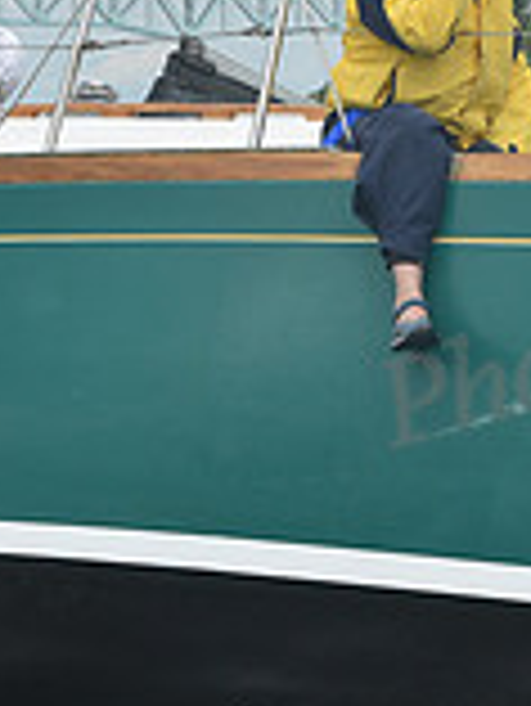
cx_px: 153
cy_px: 160
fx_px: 5454
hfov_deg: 5.6
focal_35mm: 267
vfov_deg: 7.4
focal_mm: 75
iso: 250
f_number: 6.3
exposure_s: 1/1000
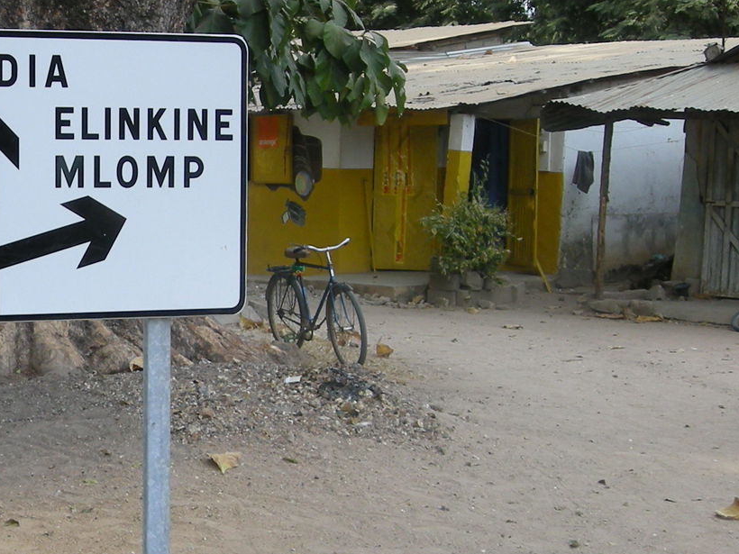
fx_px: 1751
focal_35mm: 82
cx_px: 50
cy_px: 272
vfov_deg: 18.0
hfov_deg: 23.1
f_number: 2.8
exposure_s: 1/154
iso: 50
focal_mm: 5.7
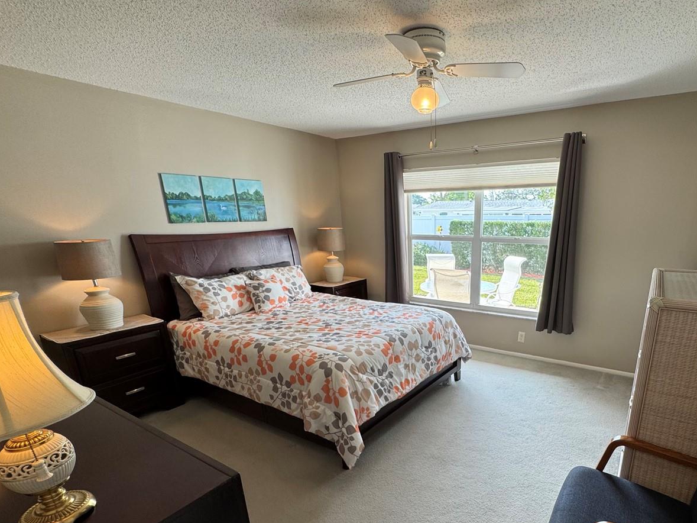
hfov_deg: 83.2
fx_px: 383
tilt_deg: -18.4
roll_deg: +0.0
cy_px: 335
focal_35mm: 19
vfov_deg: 67.3
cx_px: 431
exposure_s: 1/120
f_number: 2.2
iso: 50
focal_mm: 2.22
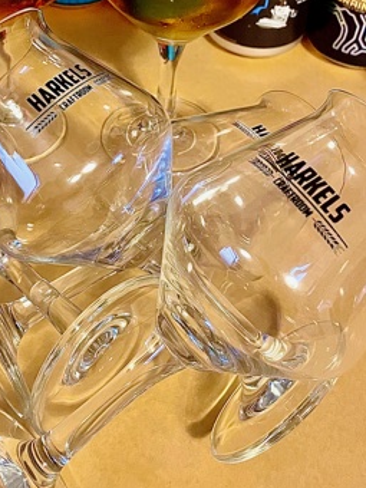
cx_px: 148
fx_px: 691
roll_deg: -3.7
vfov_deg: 38.4
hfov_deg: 29.6
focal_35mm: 49
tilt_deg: -43.8
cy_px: 152
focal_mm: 4.2
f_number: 1.6
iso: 500
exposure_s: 1/33
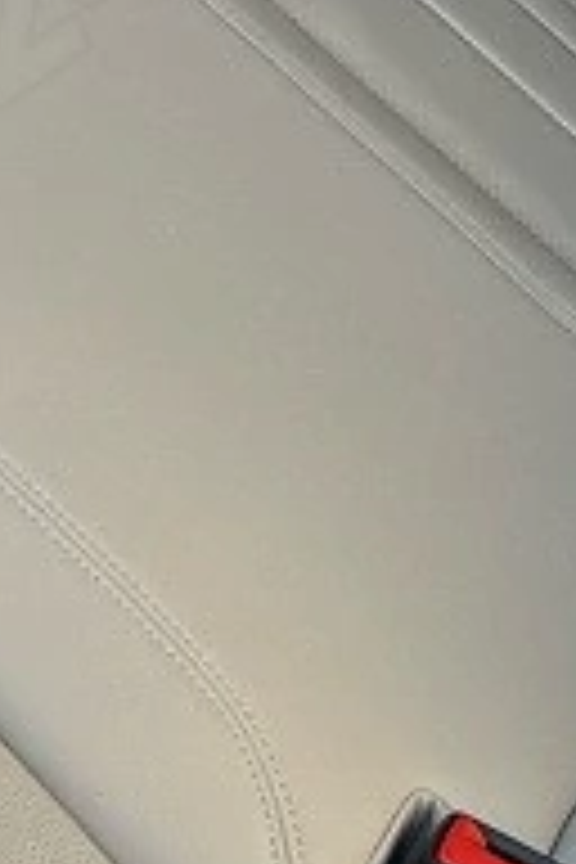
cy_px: 99
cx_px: -918
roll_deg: -5.9
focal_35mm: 130
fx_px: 3120
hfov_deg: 9.2
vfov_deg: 15.6
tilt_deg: -35.4
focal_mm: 6.86
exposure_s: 1/429
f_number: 1.78
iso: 80
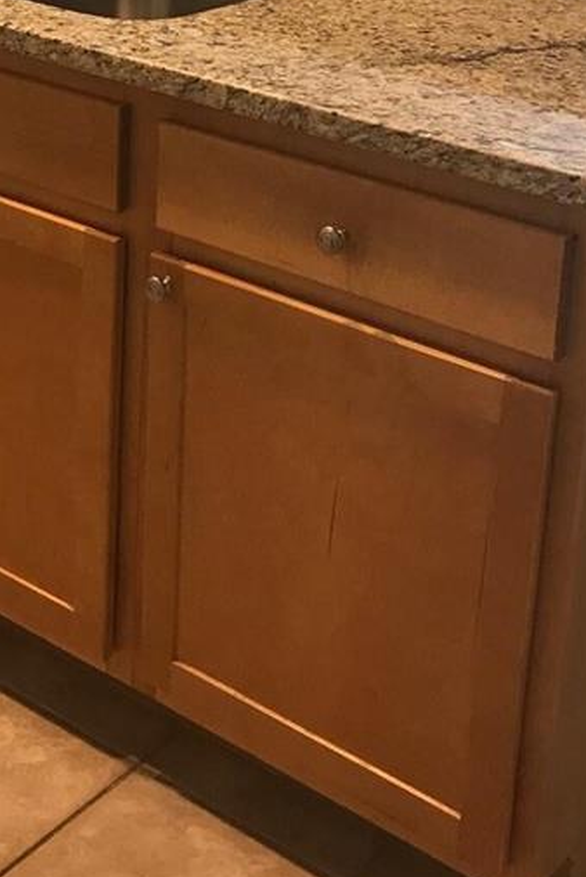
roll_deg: -2.2
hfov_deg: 19.5
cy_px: 81
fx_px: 1682
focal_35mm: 69
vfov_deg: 28.1
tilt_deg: -16.2
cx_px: 113
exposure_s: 1/20
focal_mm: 3.99
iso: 40
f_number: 1.8
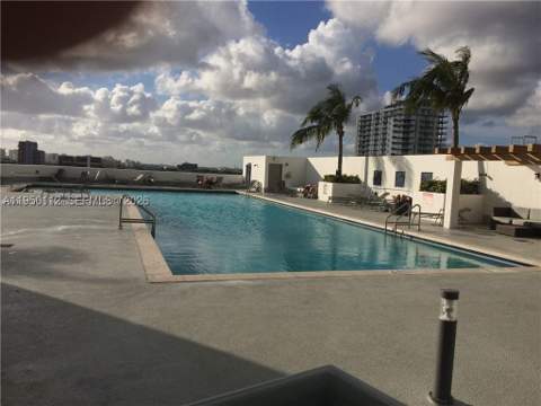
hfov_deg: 61.7
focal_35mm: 29
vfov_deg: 48.2
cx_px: 270
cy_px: 203
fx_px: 453
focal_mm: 4.15
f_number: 2.2
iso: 32
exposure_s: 1/5128
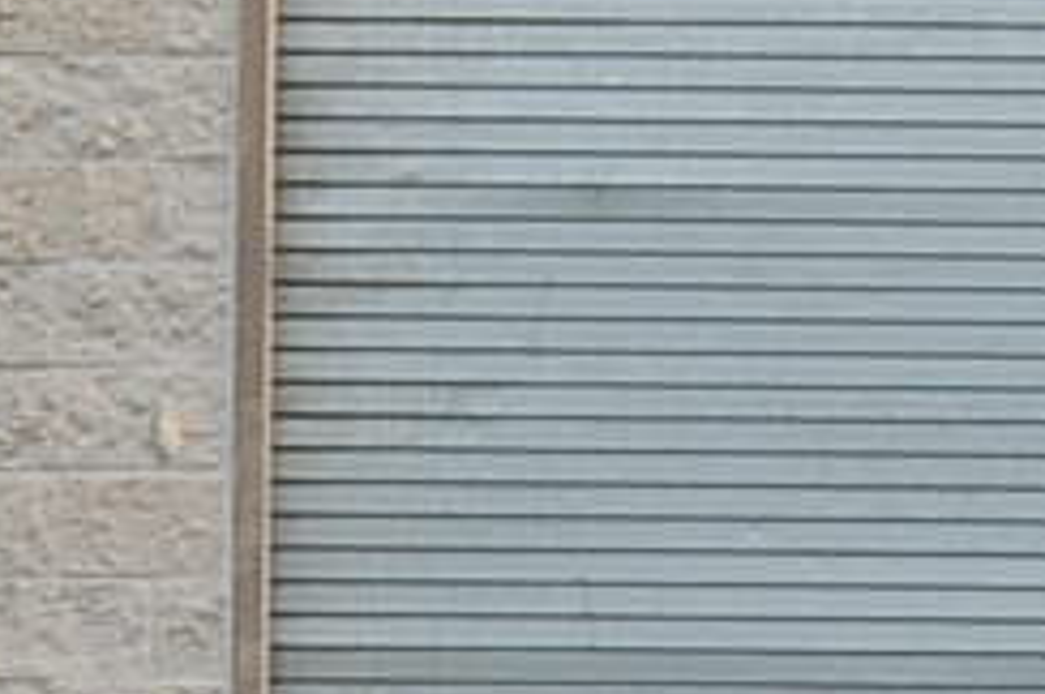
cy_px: 908
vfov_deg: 4.8
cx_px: 767
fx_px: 8322
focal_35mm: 287
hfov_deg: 7.2
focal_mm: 31
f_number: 5.6
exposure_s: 1/125
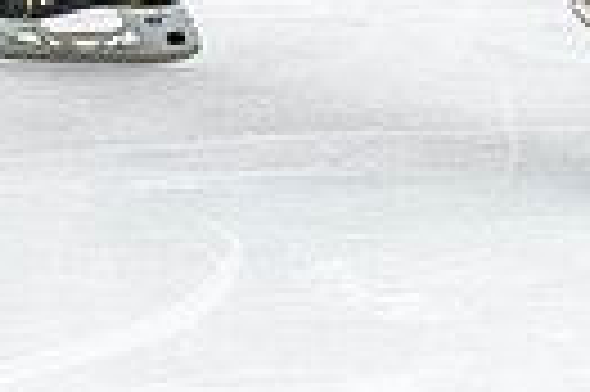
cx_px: 38
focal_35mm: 578
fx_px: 9461
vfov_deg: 2.4
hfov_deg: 3.6
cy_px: -489
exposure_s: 1/640
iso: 1800
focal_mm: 110
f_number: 2.8
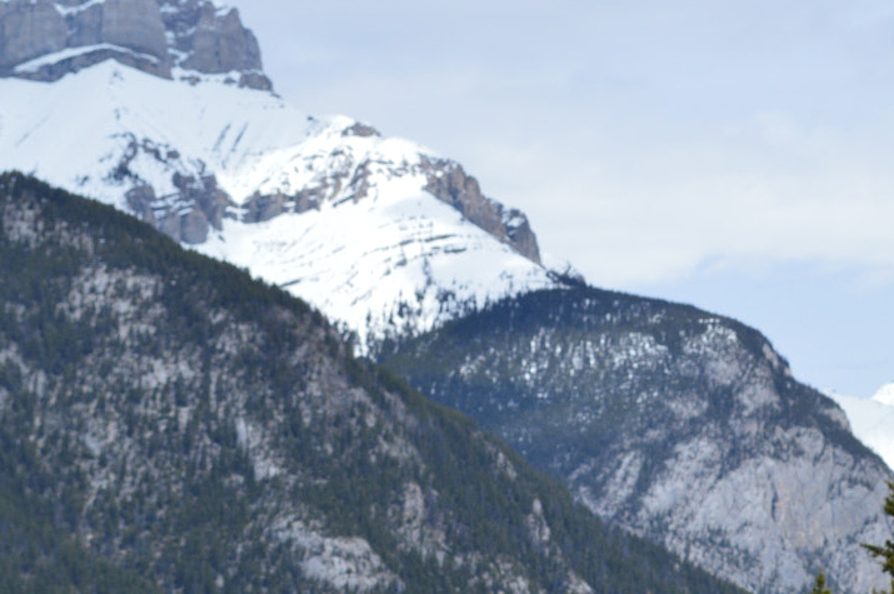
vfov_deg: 9.0
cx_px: 808
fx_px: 3748
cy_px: 629
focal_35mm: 151
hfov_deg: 13.5
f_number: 11
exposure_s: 1/500
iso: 320
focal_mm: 45
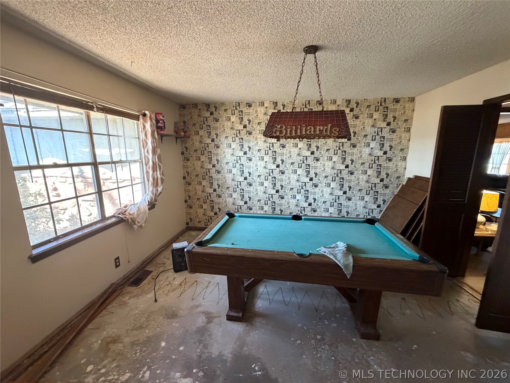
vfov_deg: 85.7
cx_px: 255
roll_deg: +0.5
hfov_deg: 102.1
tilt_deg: -12.0
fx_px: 206
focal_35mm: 14
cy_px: 192
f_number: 2.2
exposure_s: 1/60
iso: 640
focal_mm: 2.22
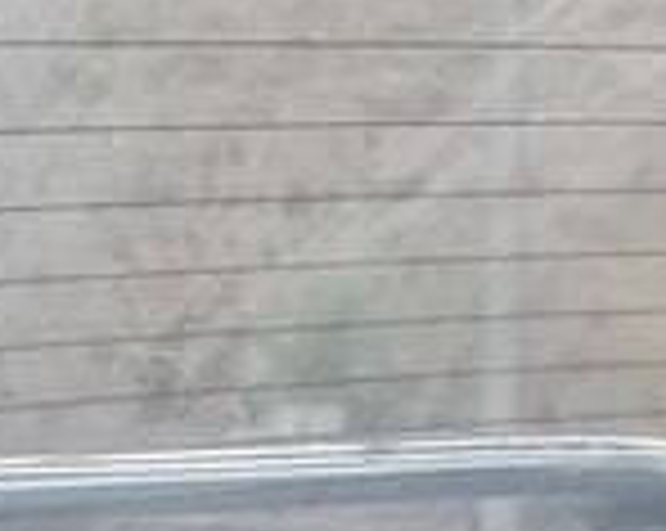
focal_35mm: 135
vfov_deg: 10.8
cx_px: 302
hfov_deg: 14.3
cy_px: 920
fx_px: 2657
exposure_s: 1/33
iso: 125
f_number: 2.2
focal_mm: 3.3
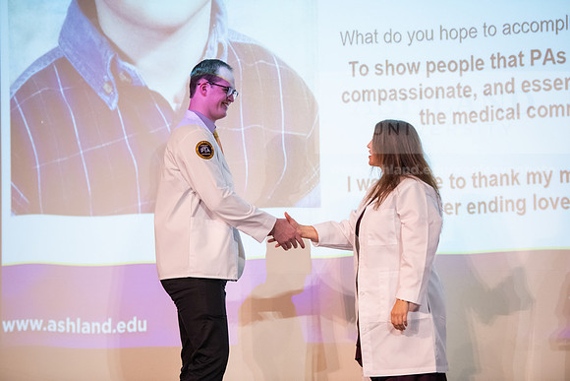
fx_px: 2534
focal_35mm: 160
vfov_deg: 8.6
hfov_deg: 12.8
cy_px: 190
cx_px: 285
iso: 4000
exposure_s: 1/200
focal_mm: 160
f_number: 3.2
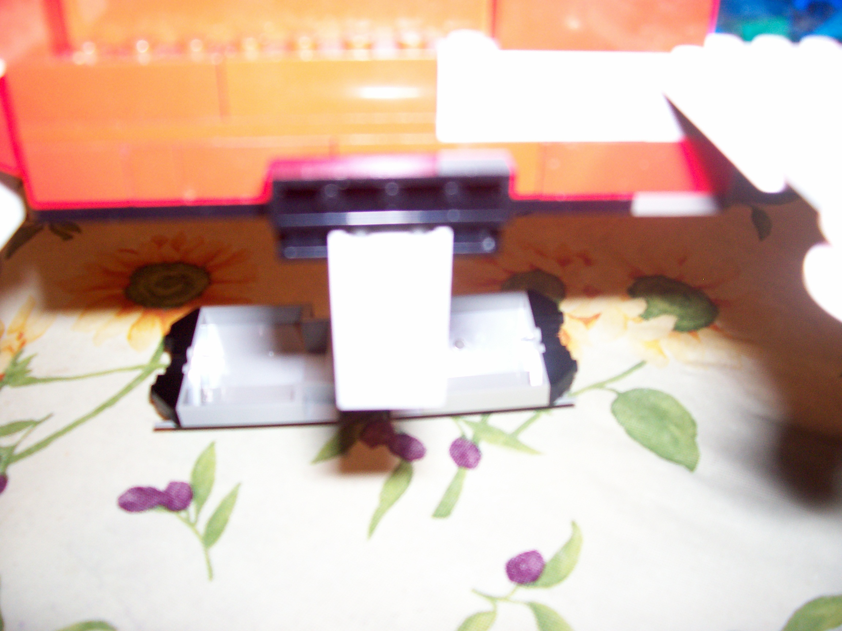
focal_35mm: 34
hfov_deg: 54.0
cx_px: 421
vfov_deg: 41.8
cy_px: 316
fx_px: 827
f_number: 2.7
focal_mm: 5.6
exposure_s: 1/112
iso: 140
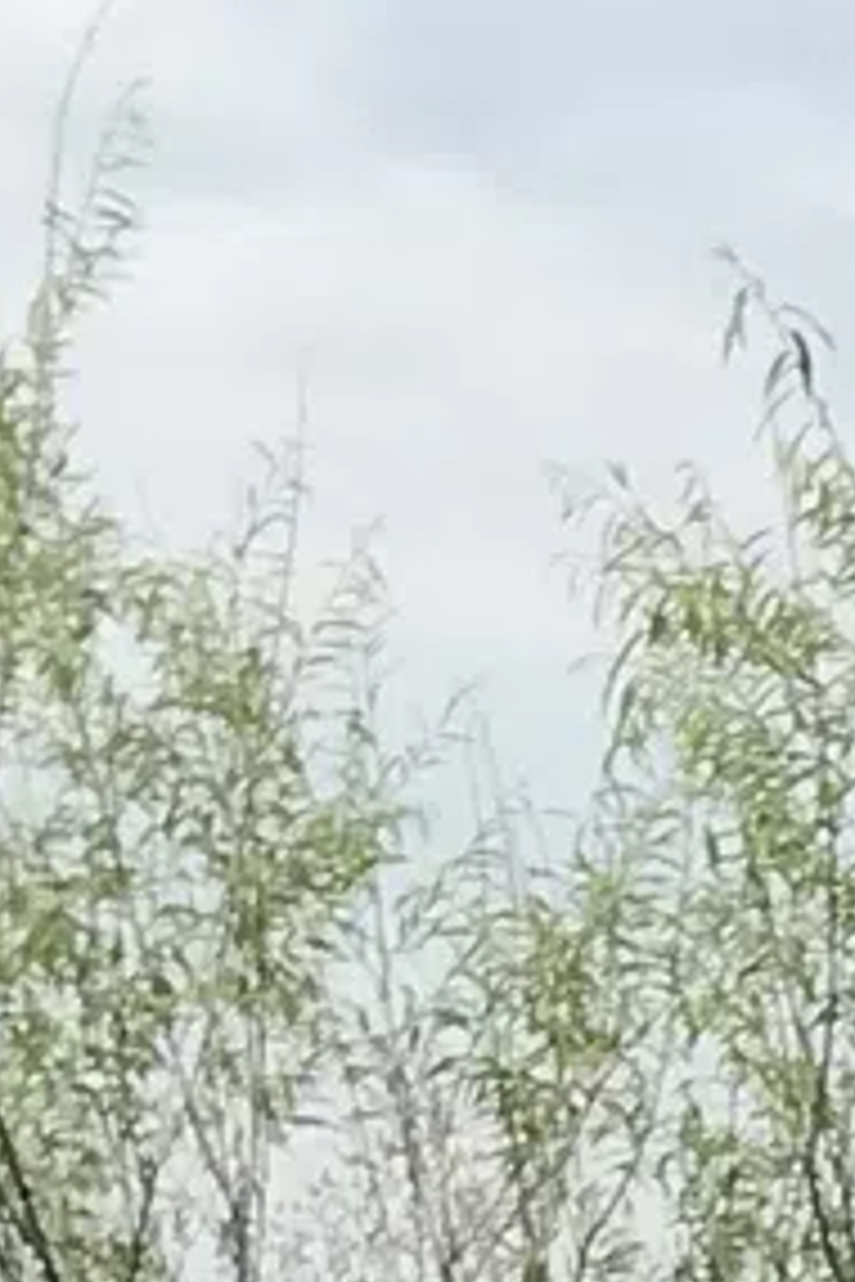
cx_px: 3393
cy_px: 1844
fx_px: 8727
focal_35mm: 245
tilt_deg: +1.1
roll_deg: -0.1
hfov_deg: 5.0
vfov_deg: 8.2
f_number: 1.8
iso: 20
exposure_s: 1/3096
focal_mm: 3.99
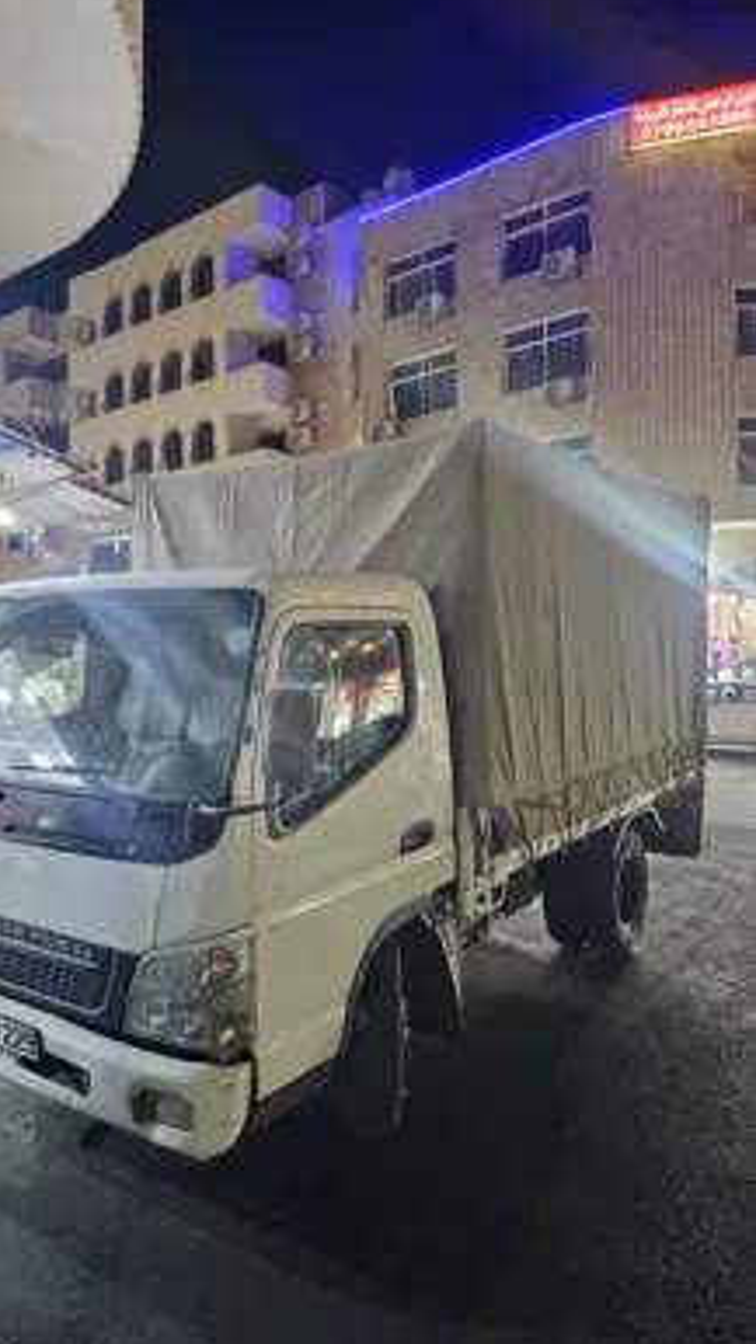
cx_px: 237
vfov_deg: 71.9
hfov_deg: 43.6
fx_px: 927
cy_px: 669
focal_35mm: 26
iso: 640
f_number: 1.7
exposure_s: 1/50
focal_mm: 6.3
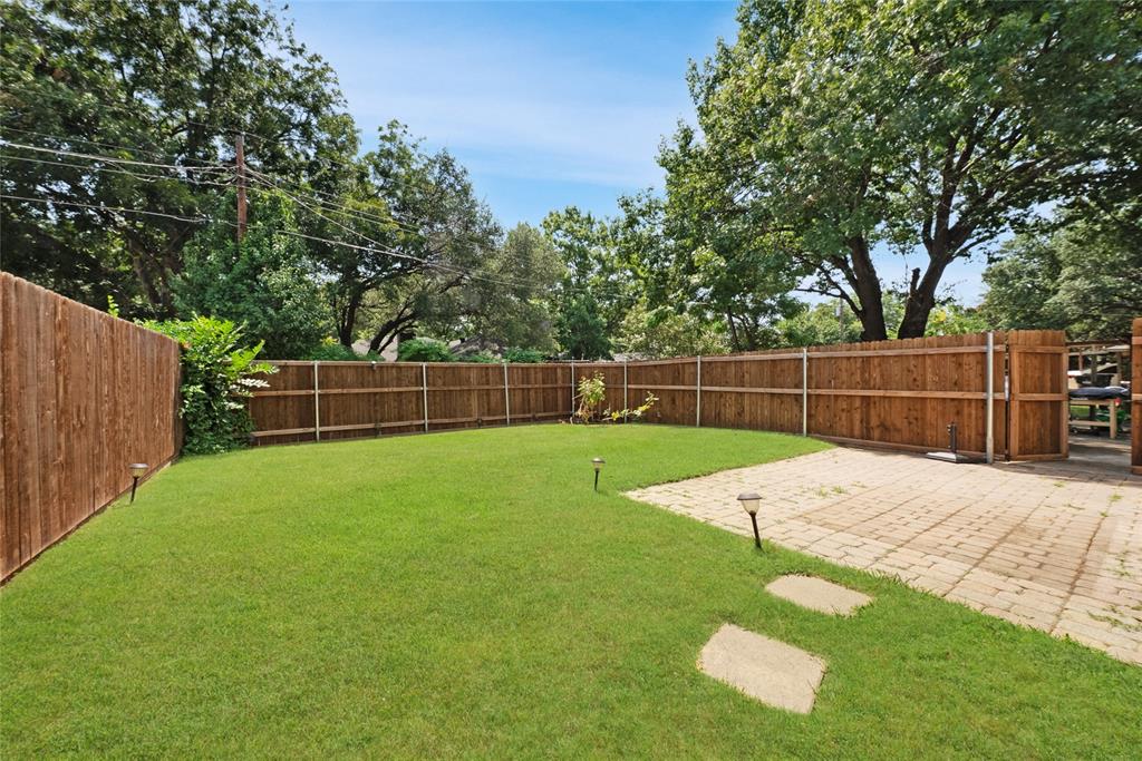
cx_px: 571
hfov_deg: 112.6
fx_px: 381
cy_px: 380
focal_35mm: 12
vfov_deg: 90.0
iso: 640
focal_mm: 12
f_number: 9
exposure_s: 1/1000
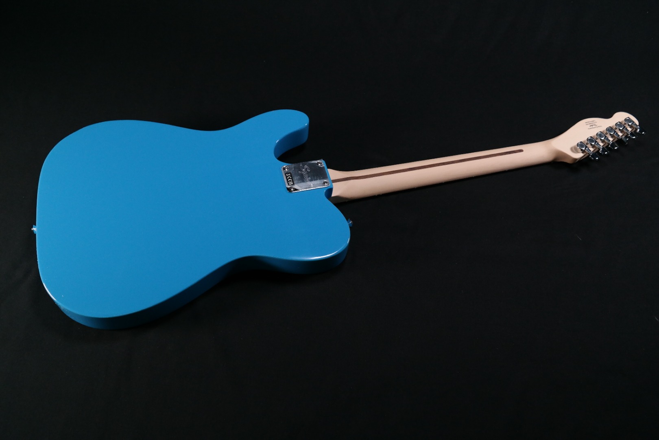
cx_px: 330
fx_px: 494
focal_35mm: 27
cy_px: 220
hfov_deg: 67.4
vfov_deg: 47.9
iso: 800
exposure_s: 1/100
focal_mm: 18
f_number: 6.3
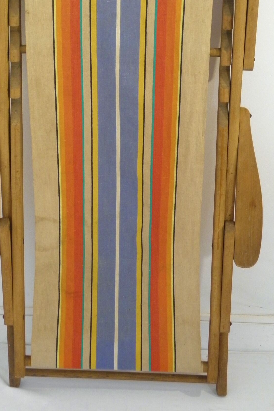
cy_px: 124
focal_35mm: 62
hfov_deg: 21.9
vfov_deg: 32.0
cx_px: 123
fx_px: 708
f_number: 3.8
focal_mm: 7.1
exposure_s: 1/25
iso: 200
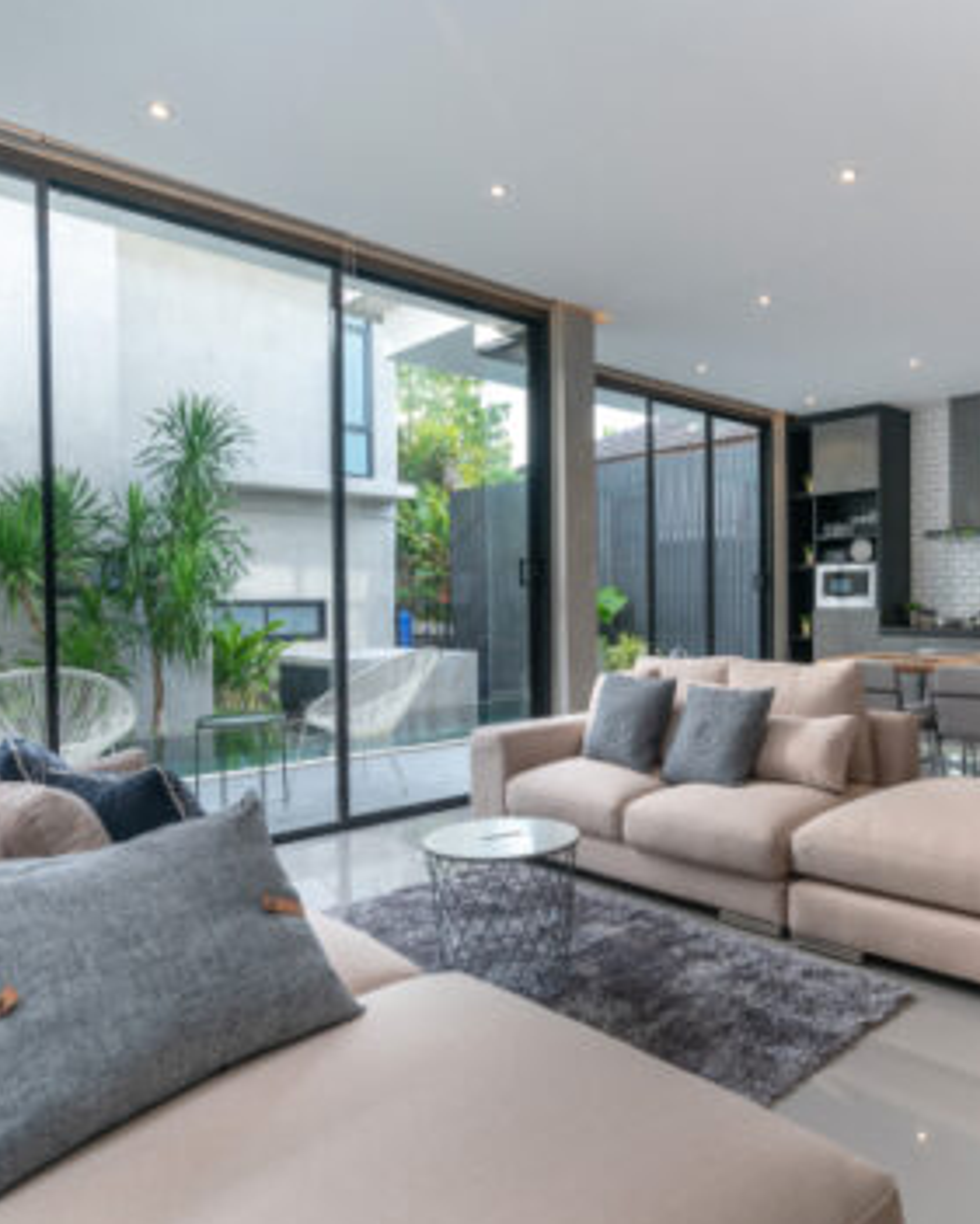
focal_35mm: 23
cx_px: 647
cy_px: 617
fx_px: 834
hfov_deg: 59.6
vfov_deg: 72.6
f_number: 8
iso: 100
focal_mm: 16
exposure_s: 1/5
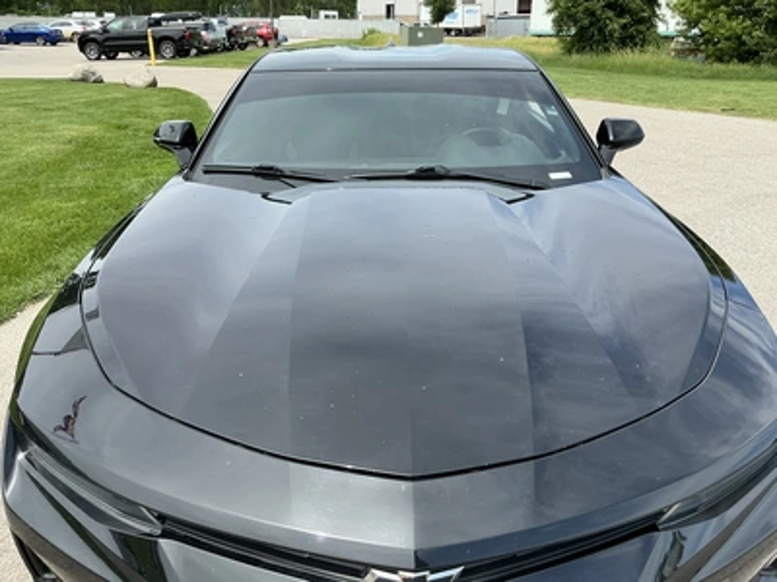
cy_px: 291
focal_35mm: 28
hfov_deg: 63.4
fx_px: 628
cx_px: 388
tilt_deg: -22.0
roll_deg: -1.8
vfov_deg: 49.7
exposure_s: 1/792
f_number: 1.8
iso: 25
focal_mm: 3
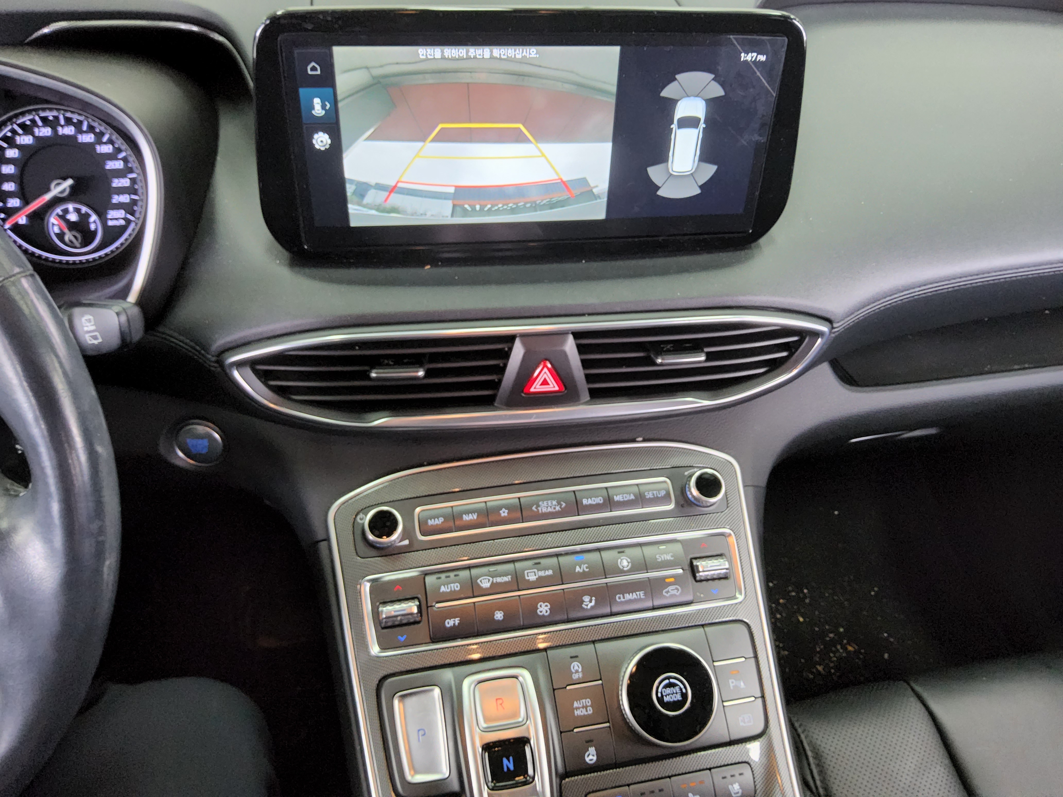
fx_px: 768
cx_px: 532
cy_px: 398
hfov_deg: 69.4
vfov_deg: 54.9
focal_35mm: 25
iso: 800
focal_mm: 3.08
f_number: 2
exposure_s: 1/120
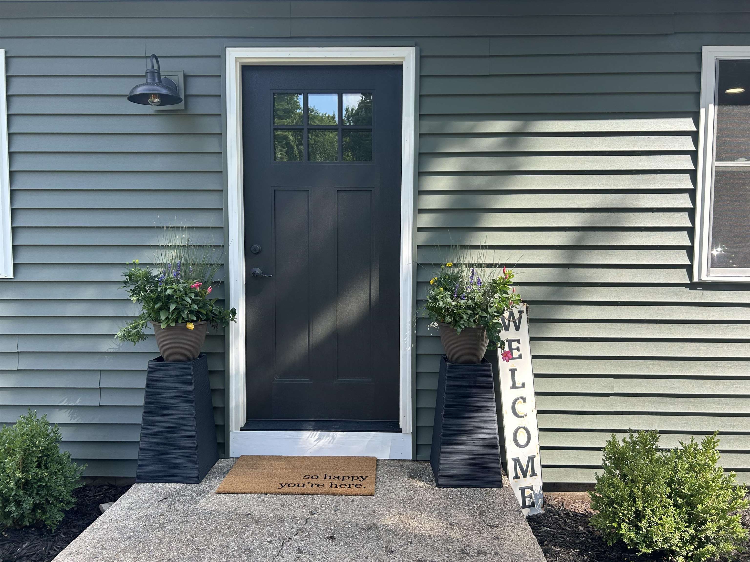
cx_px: 375
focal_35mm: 26
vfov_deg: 53.1
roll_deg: +0.2
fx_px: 563
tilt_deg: -3.3
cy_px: 281
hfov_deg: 67.3
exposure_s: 1/1048
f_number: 1.5
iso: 50
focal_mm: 5.7
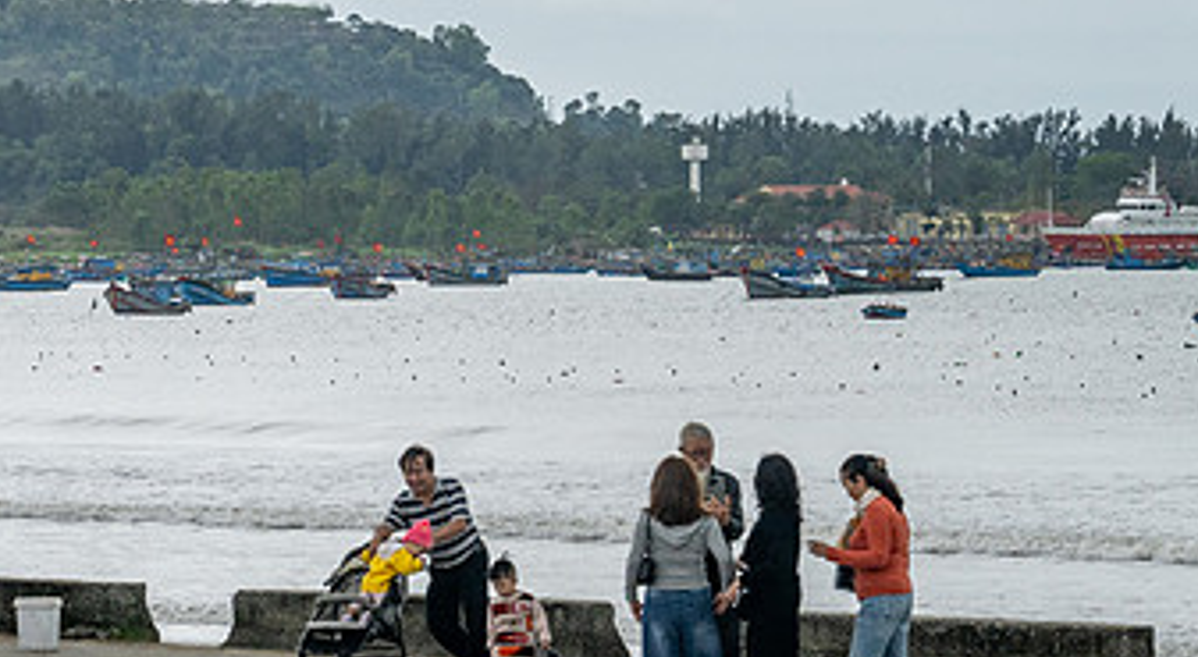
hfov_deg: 10.6
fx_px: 6412
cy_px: -70
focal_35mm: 203
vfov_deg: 5.8
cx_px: 180
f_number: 8
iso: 250
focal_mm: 70
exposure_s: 1/1000
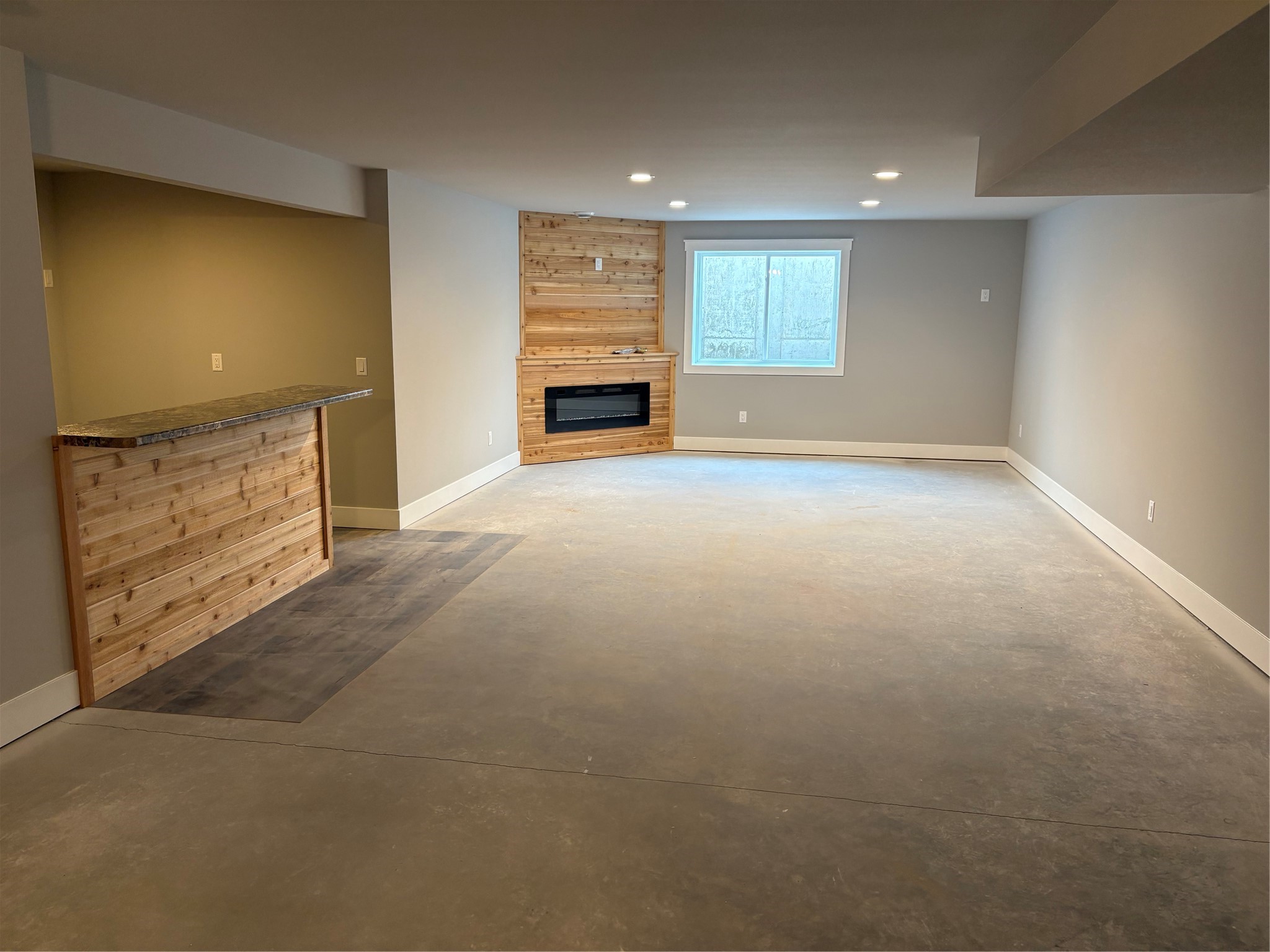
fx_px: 954
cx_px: 635
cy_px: 476
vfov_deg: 53.1
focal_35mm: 26
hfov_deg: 67.3
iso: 125
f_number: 1.6
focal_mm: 5.96
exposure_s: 1/60
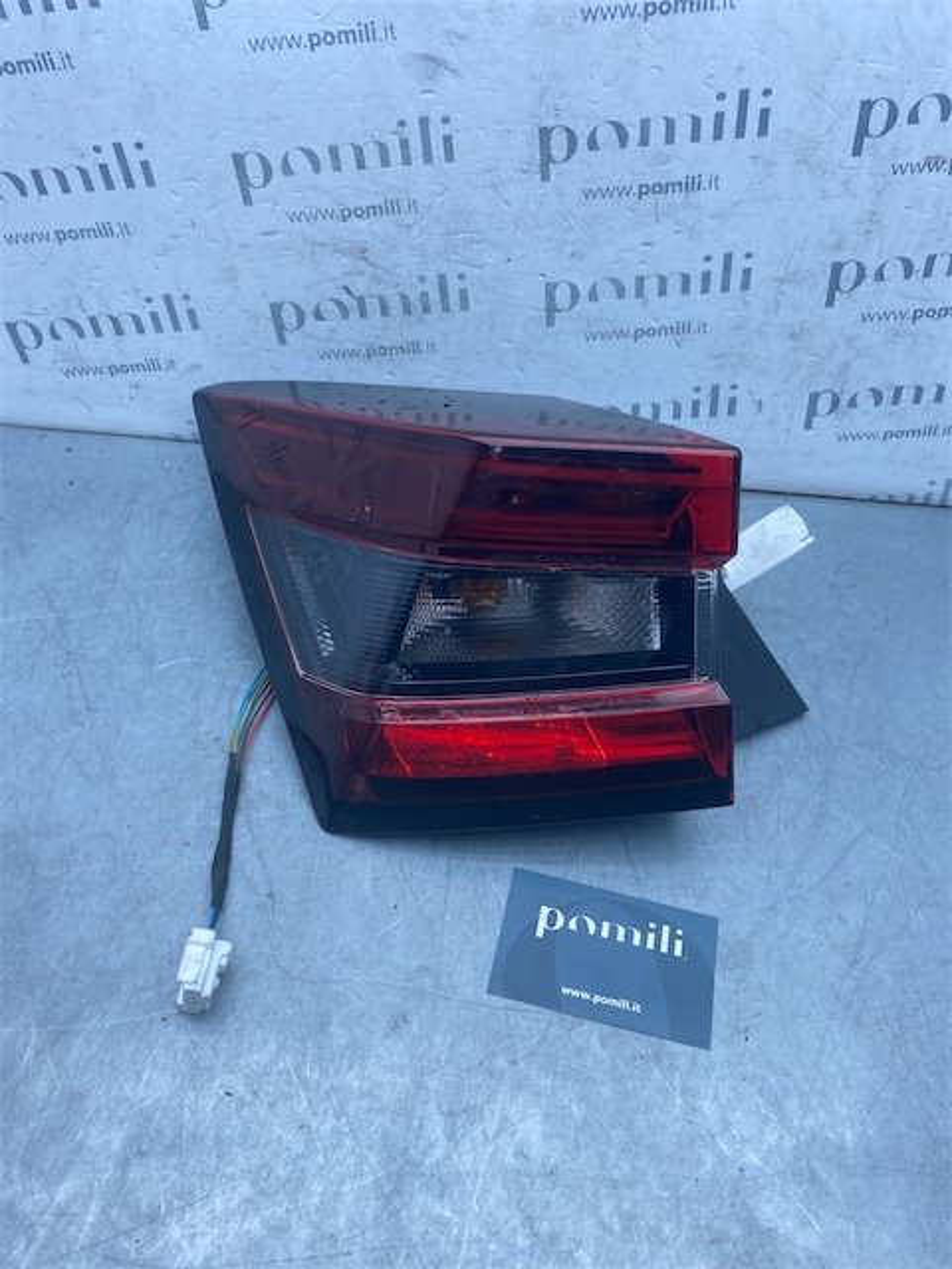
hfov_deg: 53.1
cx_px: 476
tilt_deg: -46.8
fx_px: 953
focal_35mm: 26
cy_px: 634
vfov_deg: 67.3
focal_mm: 4.25
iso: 32
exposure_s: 1/654
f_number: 1.8
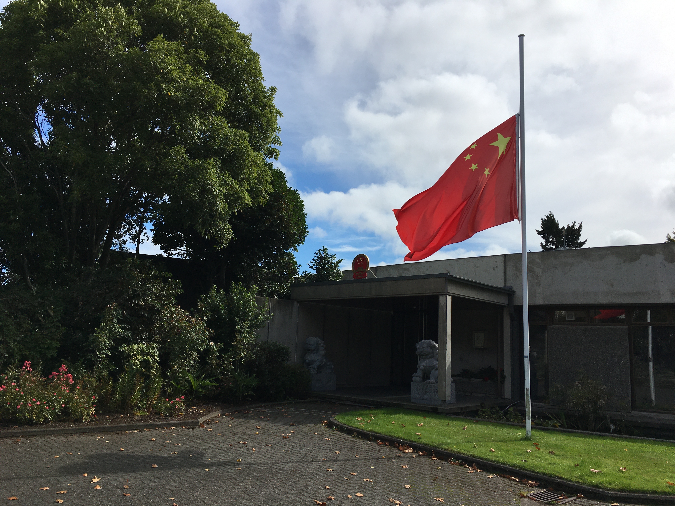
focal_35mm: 29
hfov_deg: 61.7
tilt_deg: +10.5
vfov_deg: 48.2
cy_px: 253
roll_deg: -2.3
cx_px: 338
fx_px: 565
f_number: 2.2
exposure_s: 1/2404
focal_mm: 4.15
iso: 25
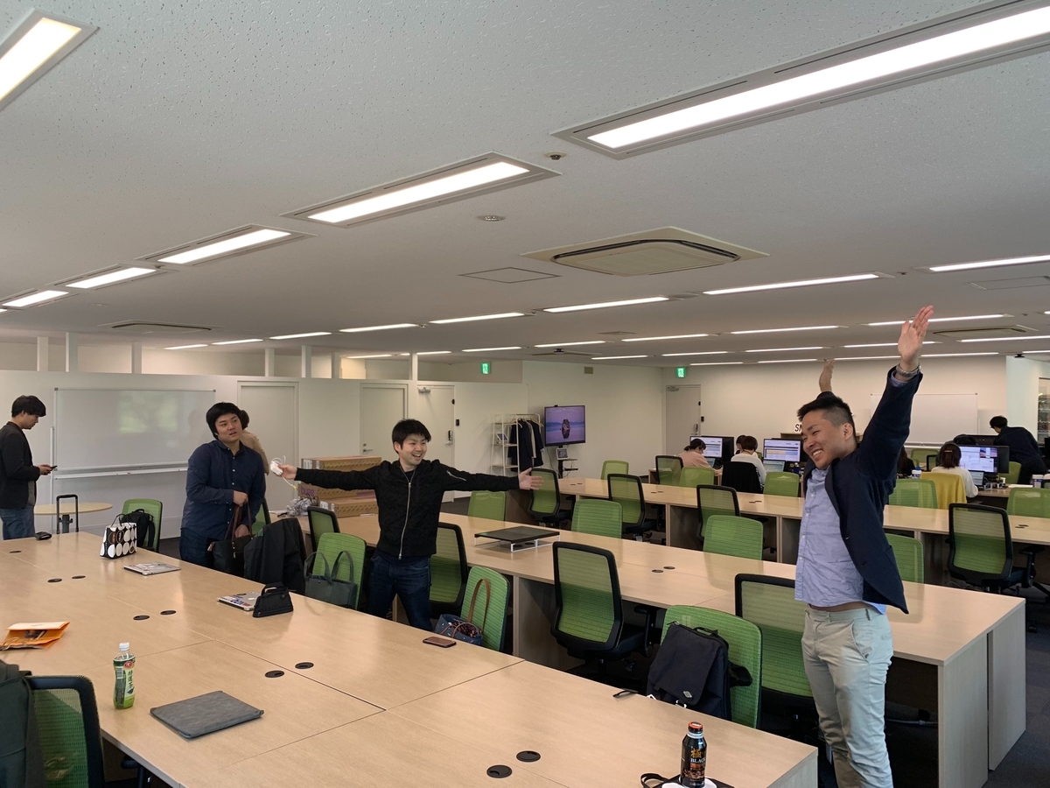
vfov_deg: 53.1
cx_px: 525
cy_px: 394
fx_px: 789
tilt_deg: +3.5
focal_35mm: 26
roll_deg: -0.9
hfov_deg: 67.3
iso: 64
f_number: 1.8
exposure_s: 1/121
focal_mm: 4.25
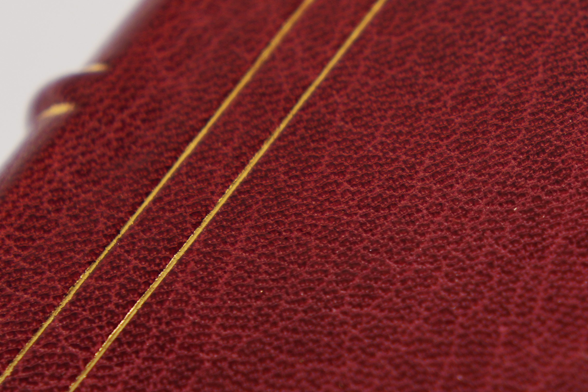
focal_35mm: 267
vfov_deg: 5.1
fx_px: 4361
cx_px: 913
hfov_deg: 7.6
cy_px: 97
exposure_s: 1/60
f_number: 4.5
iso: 200
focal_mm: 70
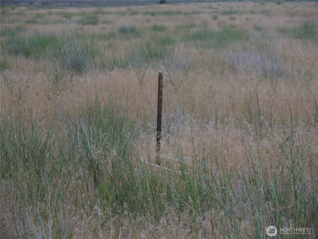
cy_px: 120
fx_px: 1488
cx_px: 159
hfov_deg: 12.2
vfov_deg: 9.2
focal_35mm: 162
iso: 80
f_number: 5.5
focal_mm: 28.7
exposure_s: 1/500
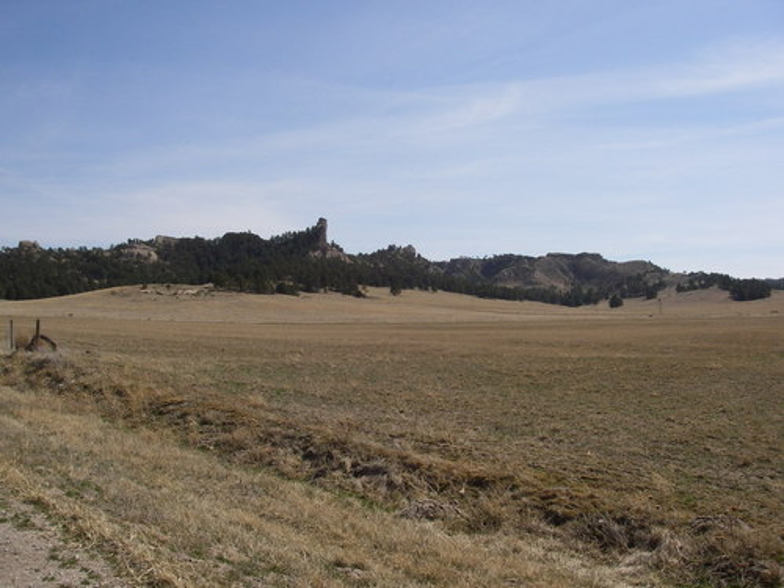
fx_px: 861
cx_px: 392
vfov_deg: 37.7
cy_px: 294
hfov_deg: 49.0
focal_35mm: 38
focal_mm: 6.3
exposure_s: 1/400
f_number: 6.6
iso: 80
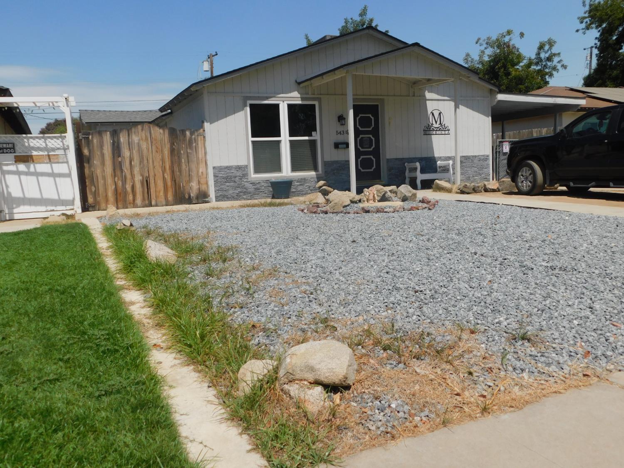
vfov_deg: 46.8
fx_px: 541
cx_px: 312
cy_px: 234
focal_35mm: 30
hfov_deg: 60.0
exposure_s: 1/640
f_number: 6.4
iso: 125
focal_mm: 5.3
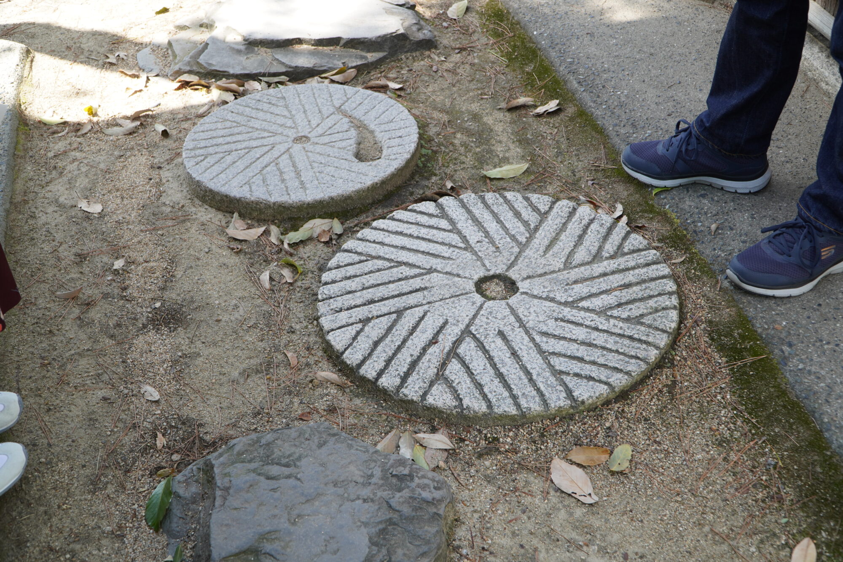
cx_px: 422
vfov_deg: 30.8
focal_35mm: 44
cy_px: 281
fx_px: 1018
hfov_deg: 45.0
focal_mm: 29
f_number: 6.3
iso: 125
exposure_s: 1/50
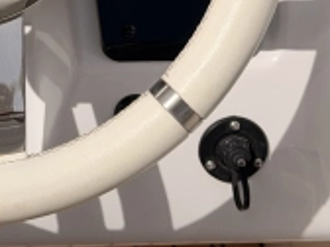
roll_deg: -1.2
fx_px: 1497
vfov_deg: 9.2
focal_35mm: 157
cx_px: -37
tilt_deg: -34.8
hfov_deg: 12.4
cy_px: -128
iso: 80
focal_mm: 6.76
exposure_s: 1/13333
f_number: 1.78
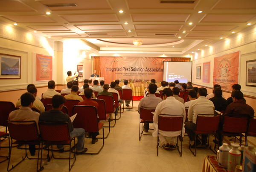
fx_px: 214
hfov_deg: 61.9
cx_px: 128
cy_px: 86
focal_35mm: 30
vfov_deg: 43.7
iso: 200
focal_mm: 20
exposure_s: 1/10
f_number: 3.8
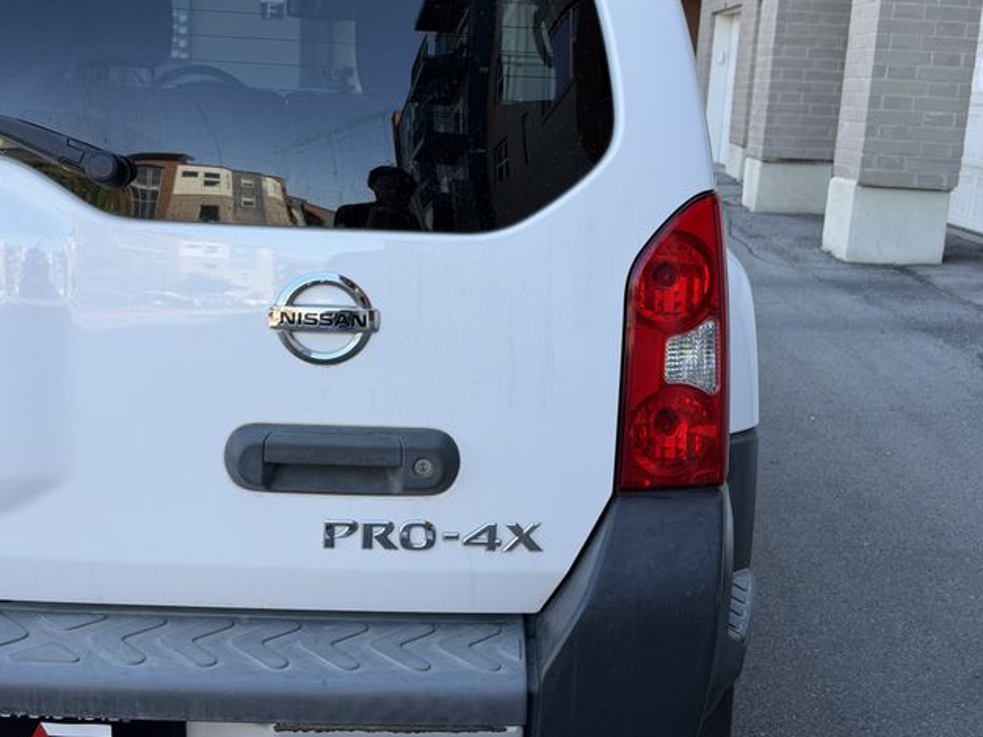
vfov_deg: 29.7
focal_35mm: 49
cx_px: 483
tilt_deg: -12.0
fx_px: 1391
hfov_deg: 38.9
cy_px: 372
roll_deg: -2.7
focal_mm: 6.76
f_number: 1.78
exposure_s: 1/557
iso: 64
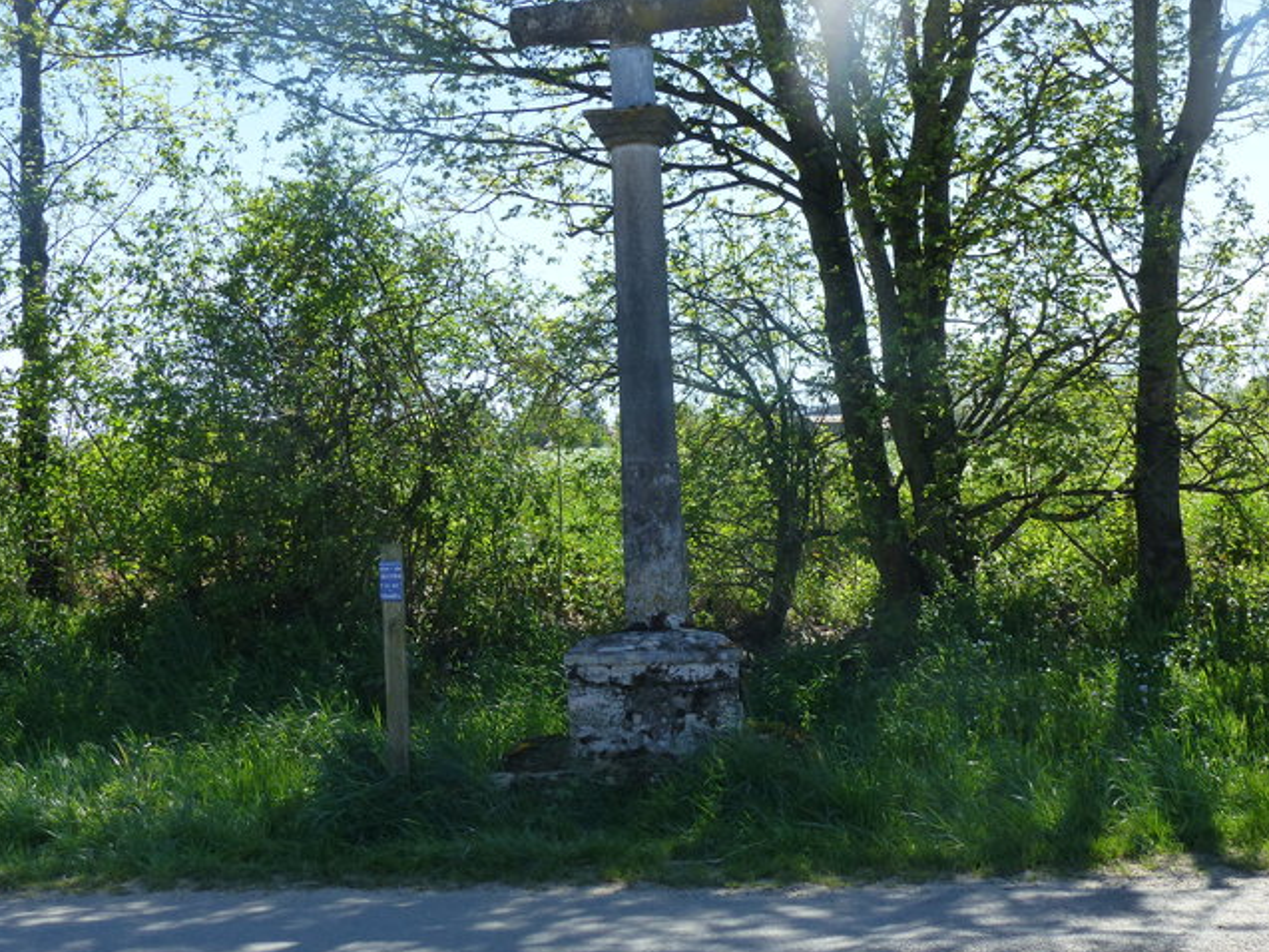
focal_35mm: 59
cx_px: 749
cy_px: 384
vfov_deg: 24.8
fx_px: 2163
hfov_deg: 32.6
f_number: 4
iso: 160
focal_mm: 8.4
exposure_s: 1/500
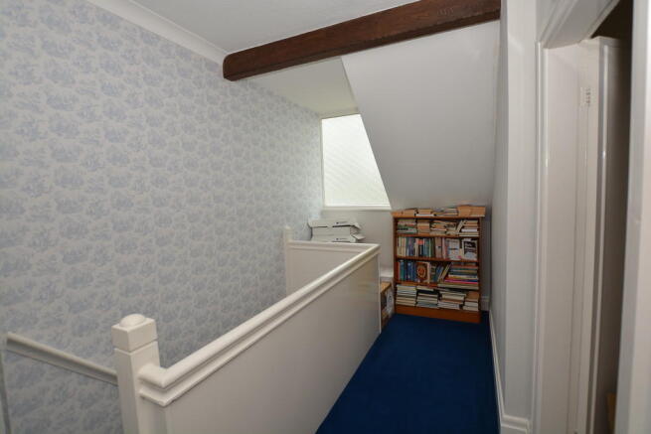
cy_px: 217
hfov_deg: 95.0
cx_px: 326
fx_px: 298
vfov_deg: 72.1
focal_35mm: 16
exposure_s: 1/60
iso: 100
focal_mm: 11
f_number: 3.5
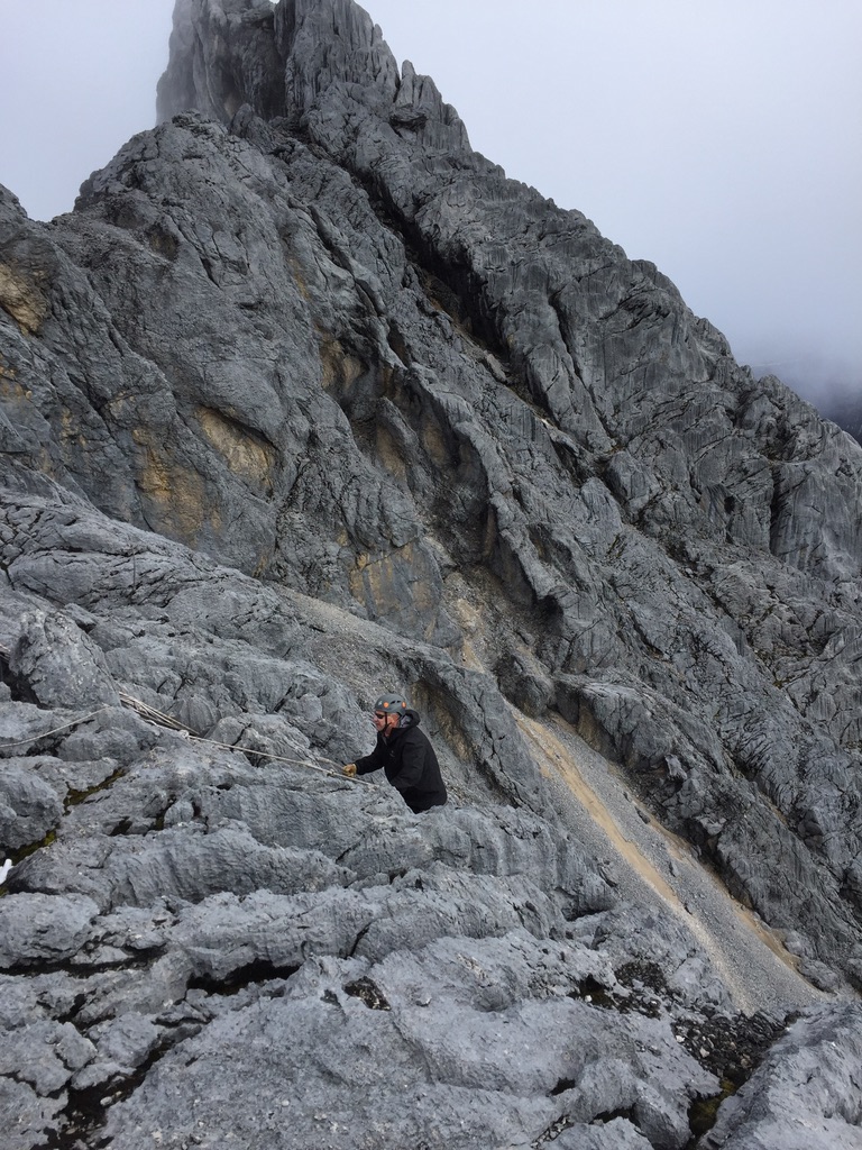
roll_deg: -0.7
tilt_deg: -16.8
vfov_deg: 61.7
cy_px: 575
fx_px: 963
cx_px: 431
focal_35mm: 29
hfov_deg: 48.2
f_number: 2.2
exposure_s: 1/1319
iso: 32
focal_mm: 4.15
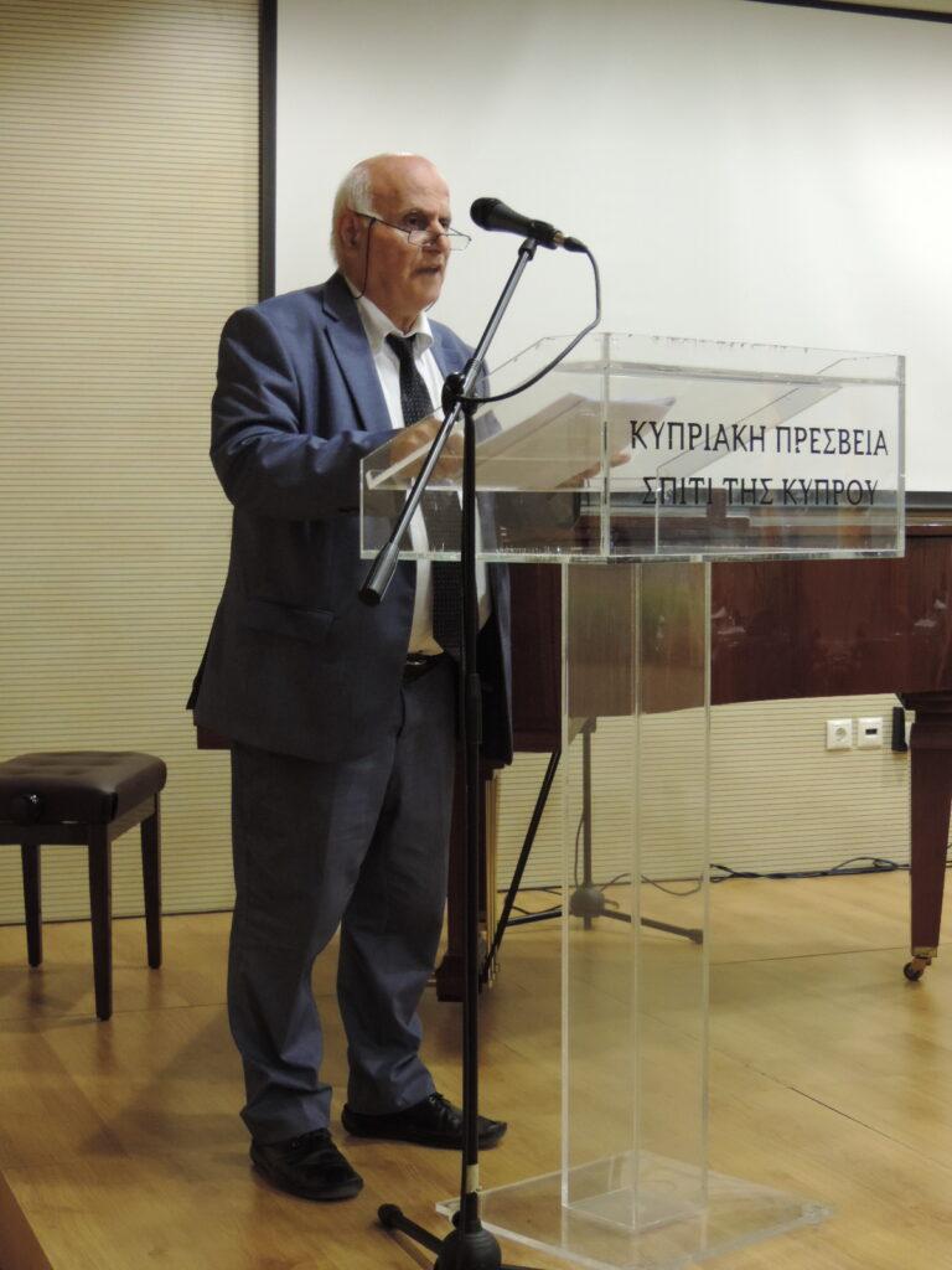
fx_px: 2200
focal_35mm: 60
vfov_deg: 32.2
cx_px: 476
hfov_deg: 24.4
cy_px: 635
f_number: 3.7
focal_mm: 10.7
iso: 560
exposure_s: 1/15
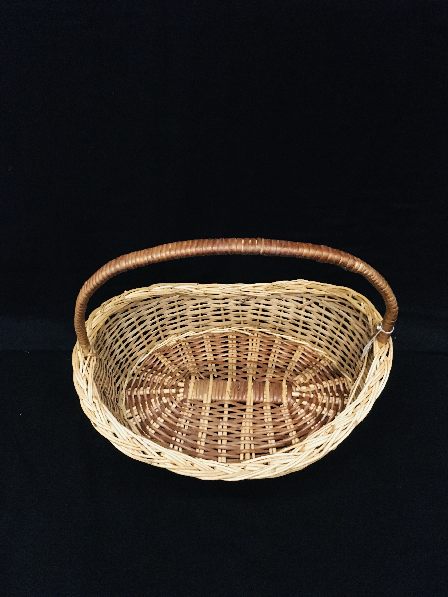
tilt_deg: -46.9
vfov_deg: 61.7
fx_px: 500
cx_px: 224
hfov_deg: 48.2
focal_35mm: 29
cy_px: 298
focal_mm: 4.15
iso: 320
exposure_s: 1/17
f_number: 2.2
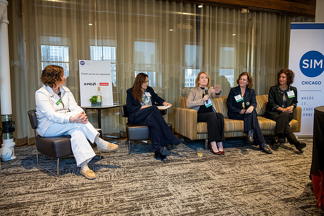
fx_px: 216
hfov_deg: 73.8
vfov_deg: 53.1
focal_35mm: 24
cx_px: 162
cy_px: 108
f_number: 4
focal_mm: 24
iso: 1600
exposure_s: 1/50
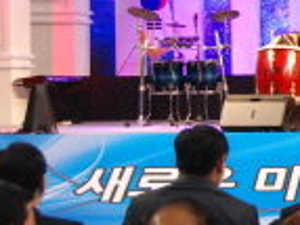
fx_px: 1489
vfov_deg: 8.6
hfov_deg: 10.9
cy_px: 55
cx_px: 501
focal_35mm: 172
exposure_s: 1/100
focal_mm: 34
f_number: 5
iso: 800
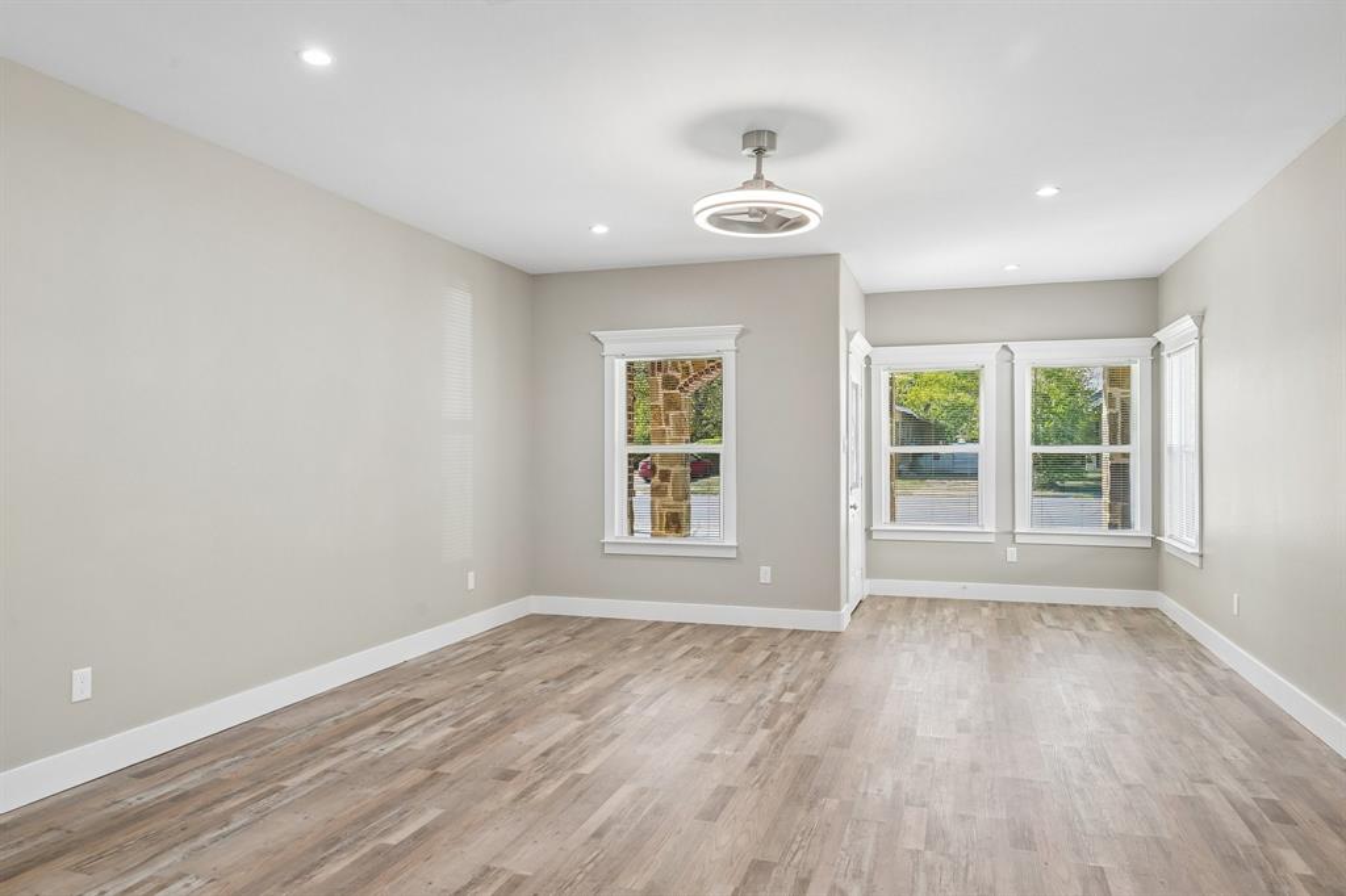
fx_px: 841
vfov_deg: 56.1
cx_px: 673
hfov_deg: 77.3
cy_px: 448
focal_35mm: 22
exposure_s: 1/50
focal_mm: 22.5
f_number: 8
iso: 400
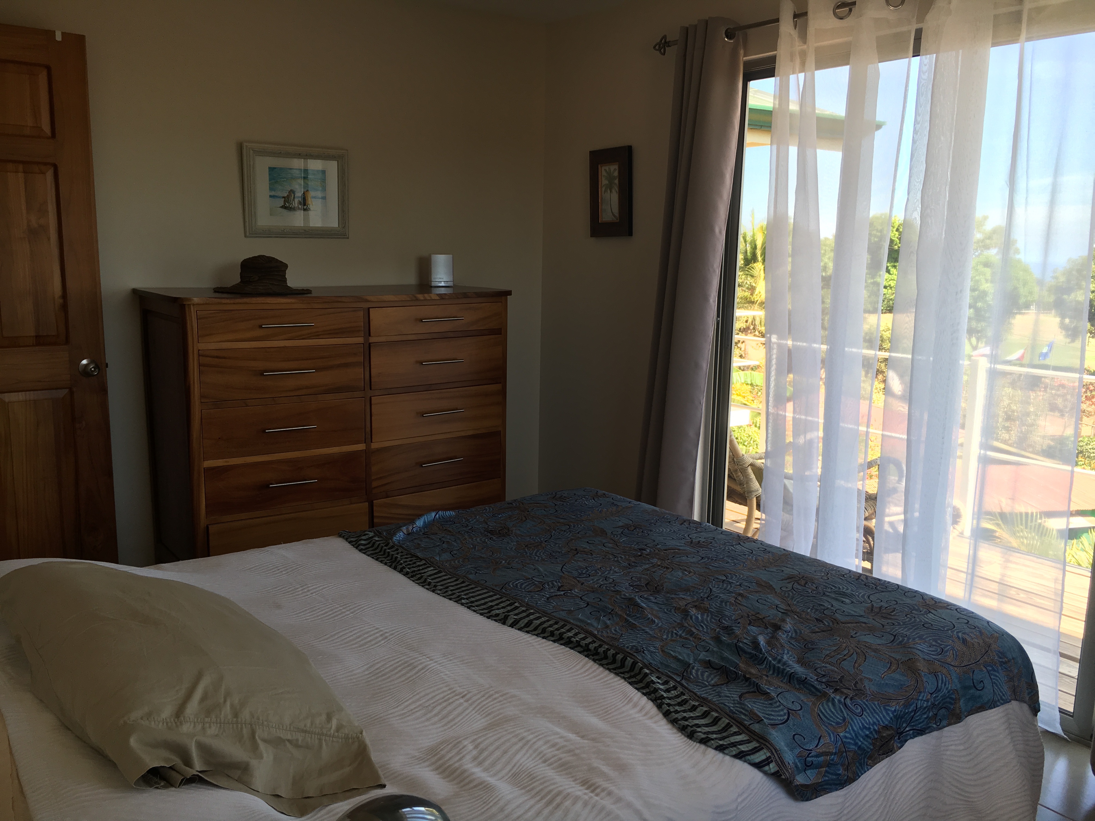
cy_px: 410
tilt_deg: -10.0
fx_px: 917
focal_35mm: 29
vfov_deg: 48.2
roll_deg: -0.9
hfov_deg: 61.7
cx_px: 548
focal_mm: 4.15
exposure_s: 1/159
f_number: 2.2
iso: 25
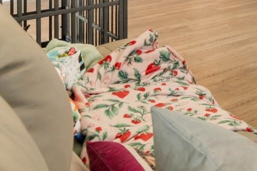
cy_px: -112
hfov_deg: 26.5
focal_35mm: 55
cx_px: 382
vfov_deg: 19.9
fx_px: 393
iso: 100
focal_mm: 11
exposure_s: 1/5
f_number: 4.8
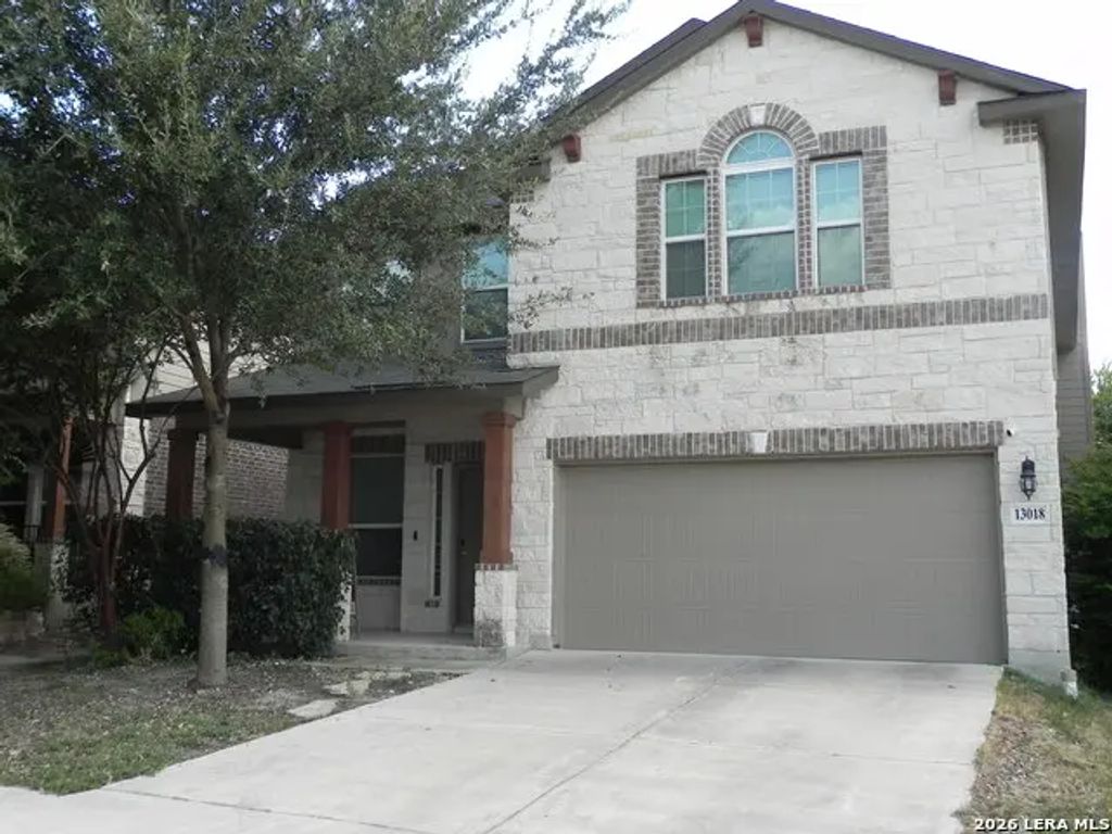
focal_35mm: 37
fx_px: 1189
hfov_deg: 50.1
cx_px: 556
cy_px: 417
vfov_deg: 38.7
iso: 160
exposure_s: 1/216
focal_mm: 6.6
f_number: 5
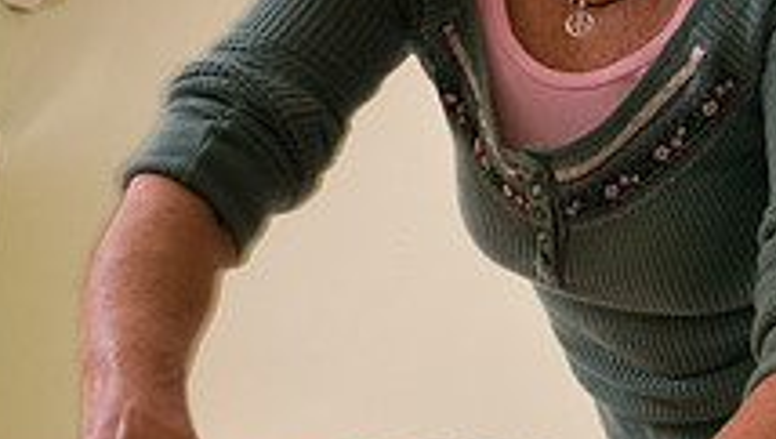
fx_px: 1156
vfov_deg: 21.4
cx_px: 499
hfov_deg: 36.8
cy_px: 138
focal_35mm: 56
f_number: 3.5
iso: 400
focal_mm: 17
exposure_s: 1/25
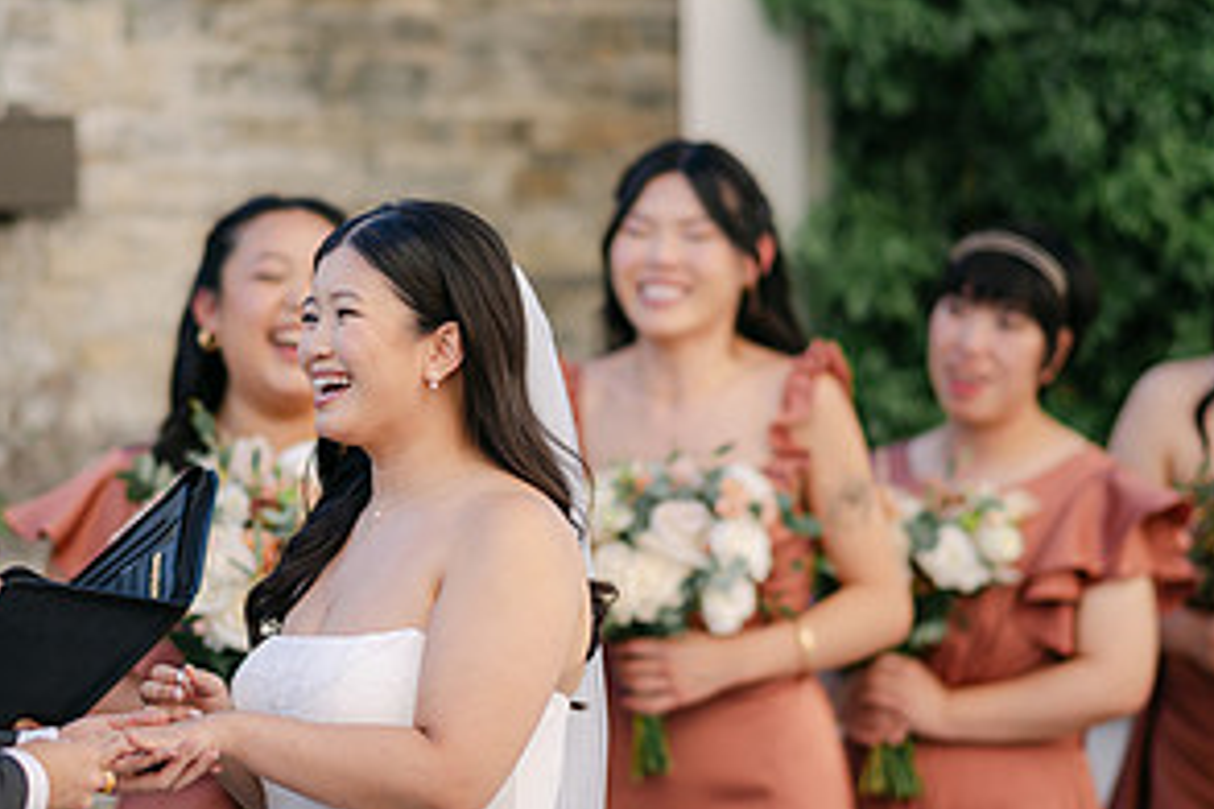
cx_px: 454
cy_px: 485
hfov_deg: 9.9
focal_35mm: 207
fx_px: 6980
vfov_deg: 6.6
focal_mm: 105
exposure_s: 1/2000
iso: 64
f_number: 1.4
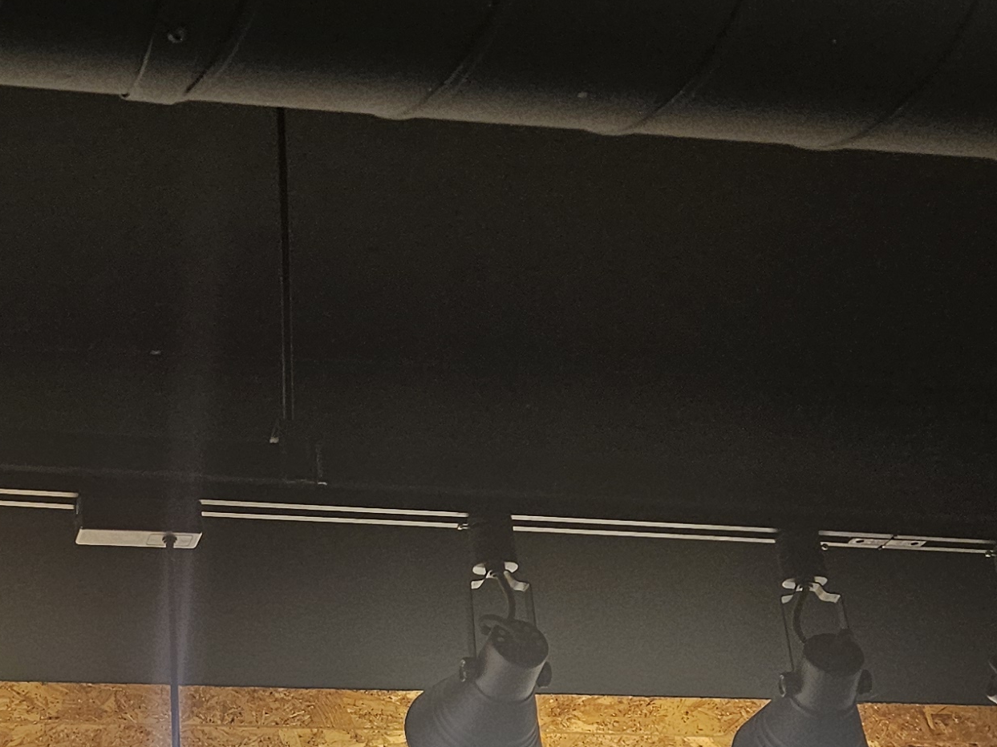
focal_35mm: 74
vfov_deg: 19.8
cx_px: 117
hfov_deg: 25.6
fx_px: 2131
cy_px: 550
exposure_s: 1/120
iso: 160
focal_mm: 5.4
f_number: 1.8
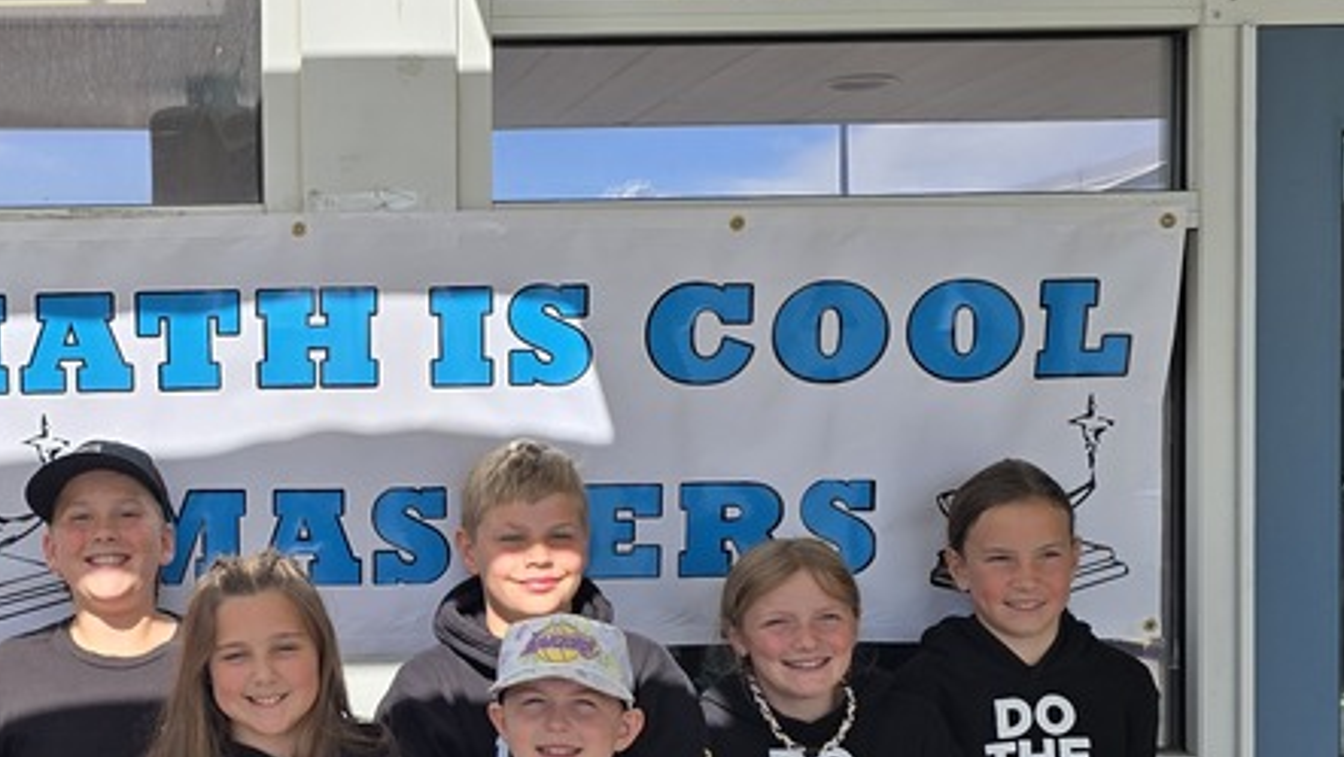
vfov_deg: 20.6
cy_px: 565
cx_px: 195
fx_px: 2068
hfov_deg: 34.4
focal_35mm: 58
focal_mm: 6.3
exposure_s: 1/989
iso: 12
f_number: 1.7
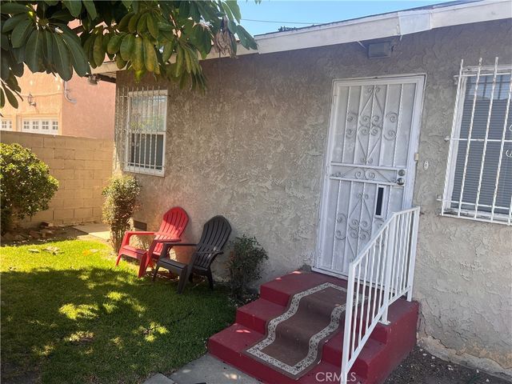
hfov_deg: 67.3
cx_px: 256
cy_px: 192
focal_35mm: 26
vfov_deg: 53.1
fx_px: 385
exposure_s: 1/658
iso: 50
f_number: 1.5
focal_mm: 5.7
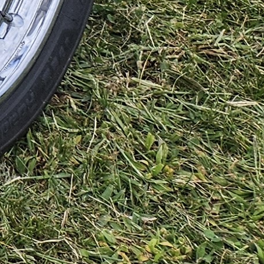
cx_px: -842
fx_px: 1553
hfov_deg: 7.0
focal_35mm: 180
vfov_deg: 8.6
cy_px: -427
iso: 25
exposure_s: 1/836
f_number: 1.8
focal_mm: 5.4
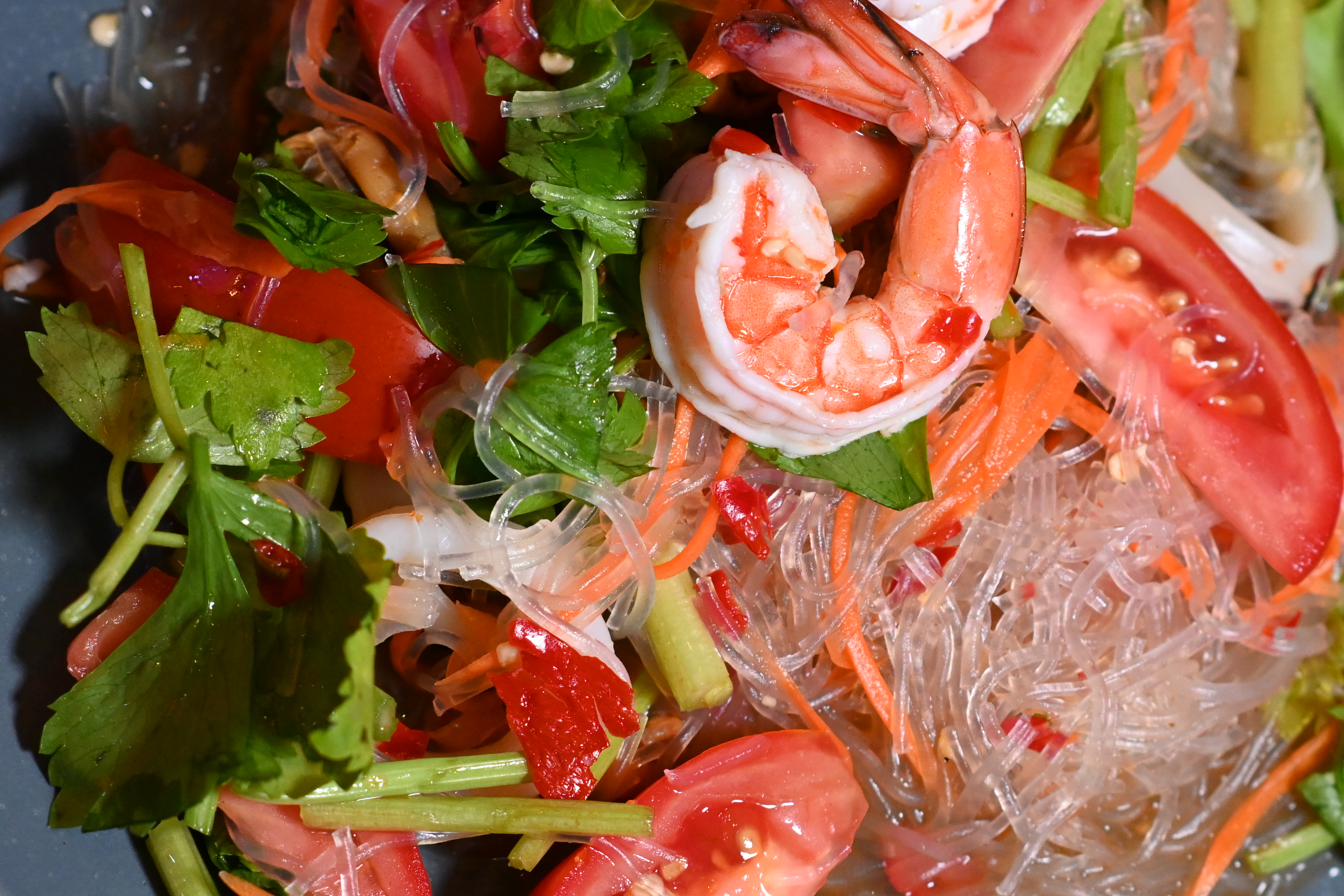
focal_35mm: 138
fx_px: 5151
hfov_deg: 14.8
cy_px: 367
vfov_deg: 9.9
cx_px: 949
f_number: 2.8
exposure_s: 1/250
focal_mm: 56
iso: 1600
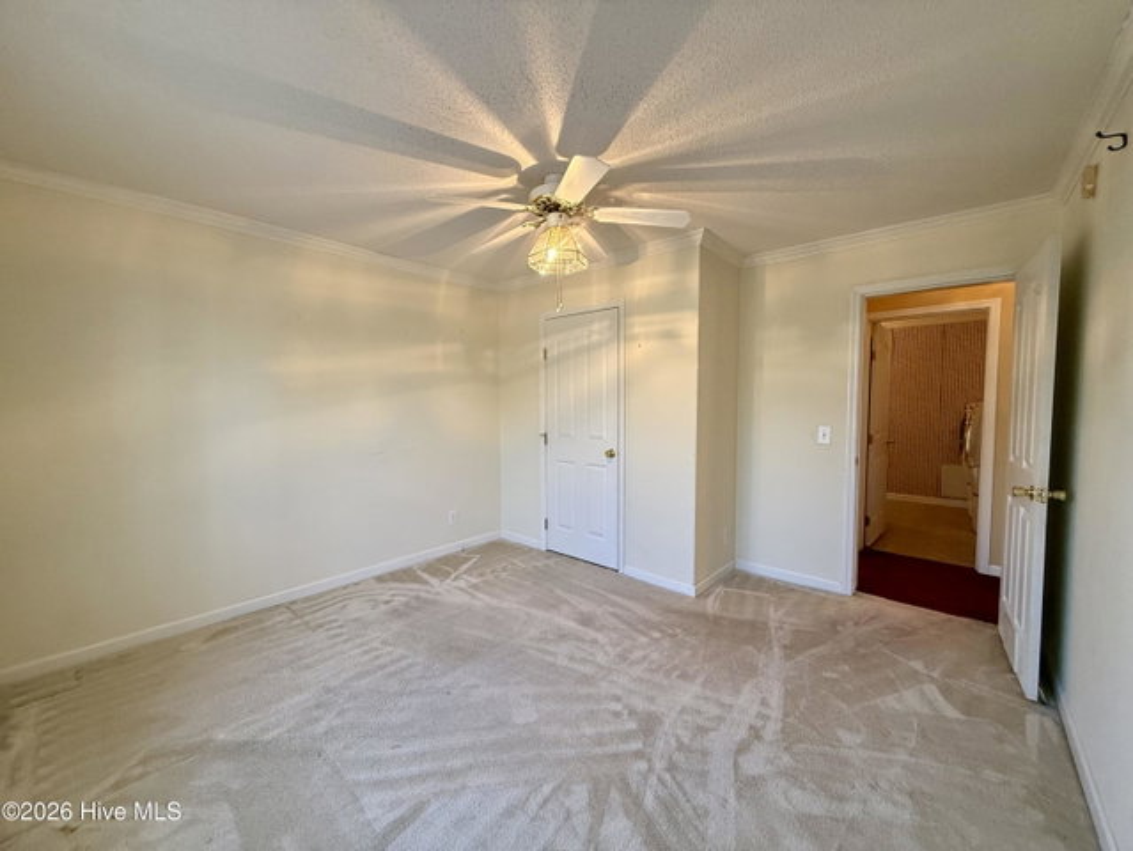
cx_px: 566
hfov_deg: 102.0
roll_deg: -0.2
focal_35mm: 14
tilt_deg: -2.5
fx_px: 458
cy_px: 426
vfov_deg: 85.7
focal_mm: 2.22
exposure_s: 1/120
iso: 200
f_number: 2.2
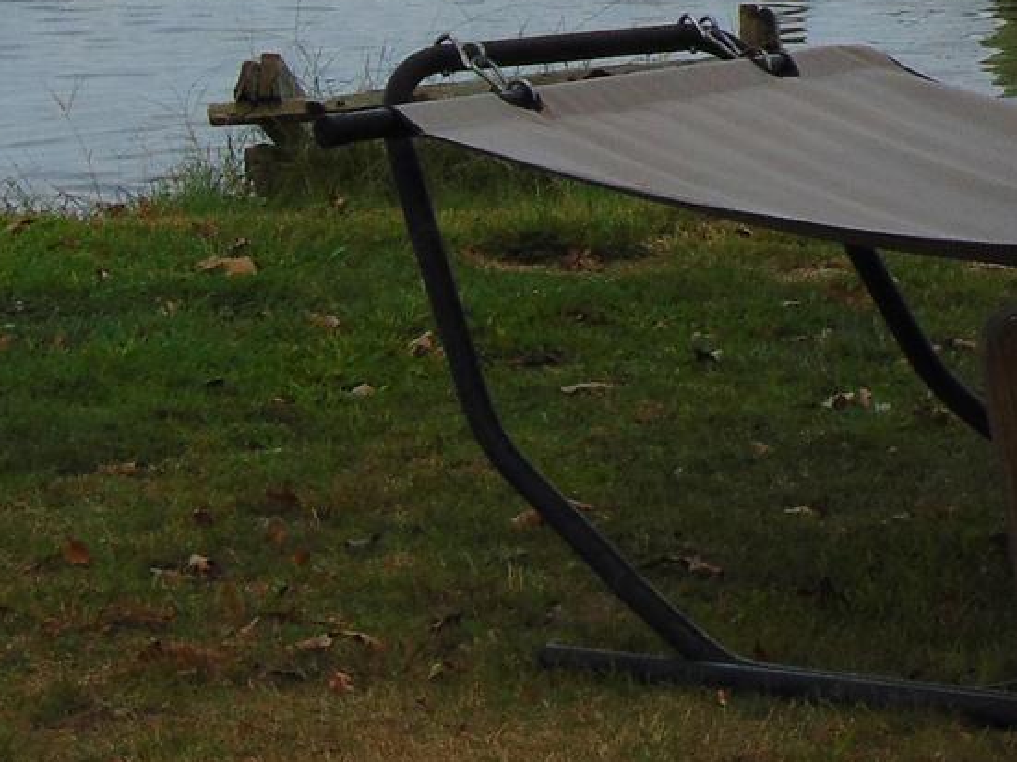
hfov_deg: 8.8
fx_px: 6550
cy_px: -293
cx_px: 1151
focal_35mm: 223
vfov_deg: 6.6
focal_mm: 10.8
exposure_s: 1/200
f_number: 9.3
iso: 80
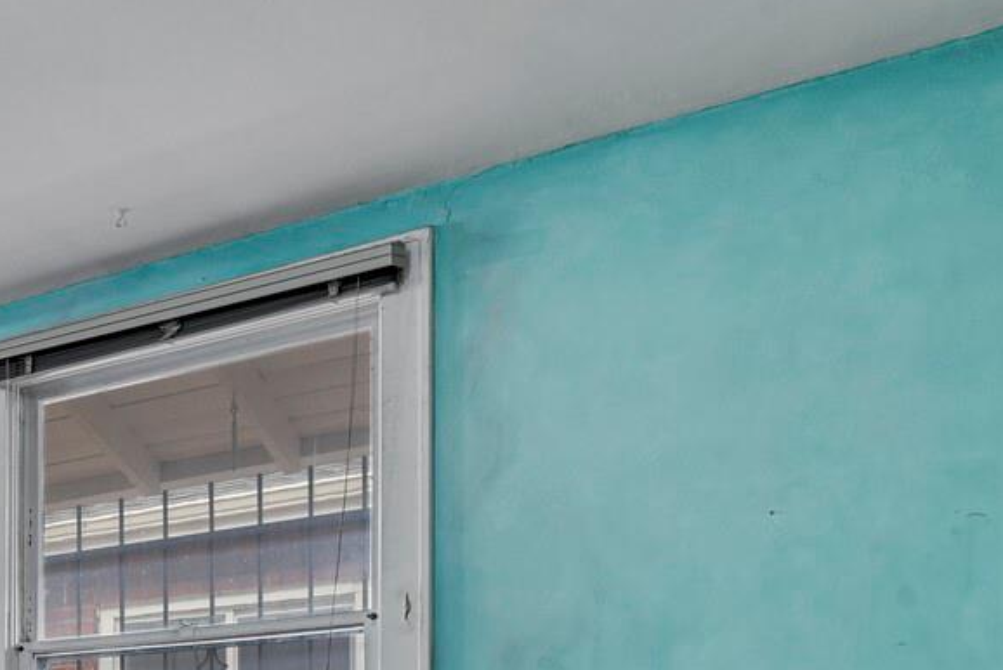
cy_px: 821
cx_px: -185
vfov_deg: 25.5
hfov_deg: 34.2
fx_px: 1310
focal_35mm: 47
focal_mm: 17
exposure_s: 2.5
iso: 250
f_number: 8
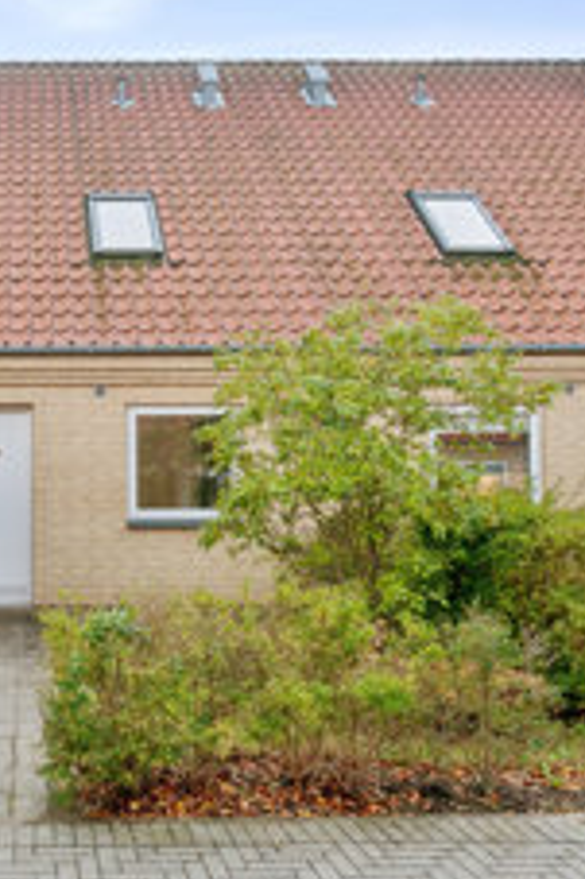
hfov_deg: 33.4
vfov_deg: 51.9
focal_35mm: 37
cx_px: 27
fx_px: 903
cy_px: 467
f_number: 10
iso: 250
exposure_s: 1/200
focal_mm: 14
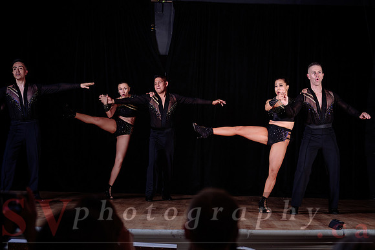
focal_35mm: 87
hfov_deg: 23.4
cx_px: 214
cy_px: 140
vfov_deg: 15.7
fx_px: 905
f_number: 3.2
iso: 400
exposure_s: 1/200
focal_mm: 75
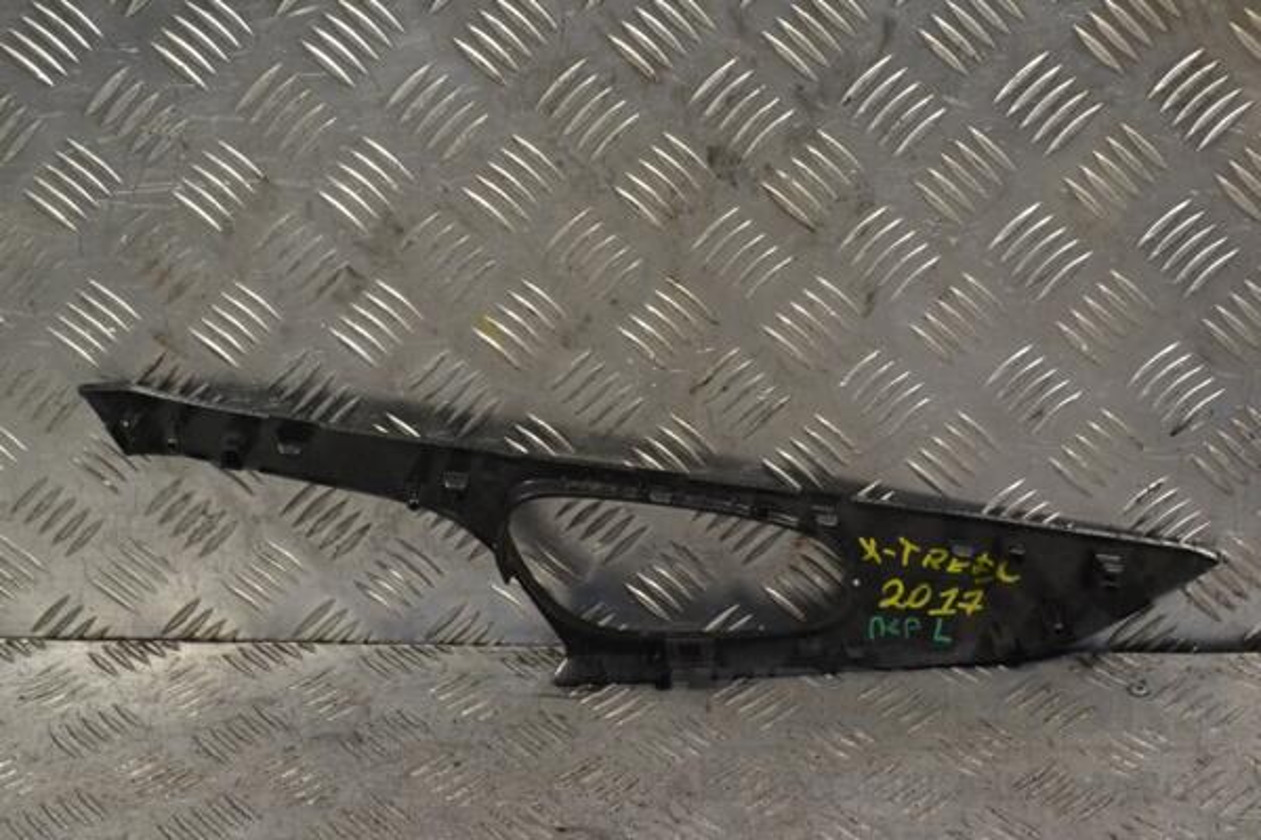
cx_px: 630
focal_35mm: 63
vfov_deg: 21.6
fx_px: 2207
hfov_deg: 31.9
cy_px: 420
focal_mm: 42
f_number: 9
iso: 3200
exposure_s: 1/320
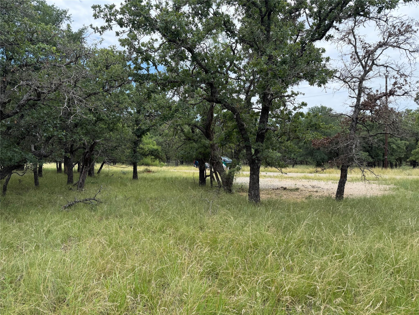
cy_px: 158
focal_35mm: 24
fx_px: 291
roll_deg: -1.1
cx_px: 210
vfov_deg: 56.8
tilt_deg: -0.7
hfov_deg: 71.6
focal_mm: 6.76
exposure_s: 1/2232
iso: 100
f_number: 1.78
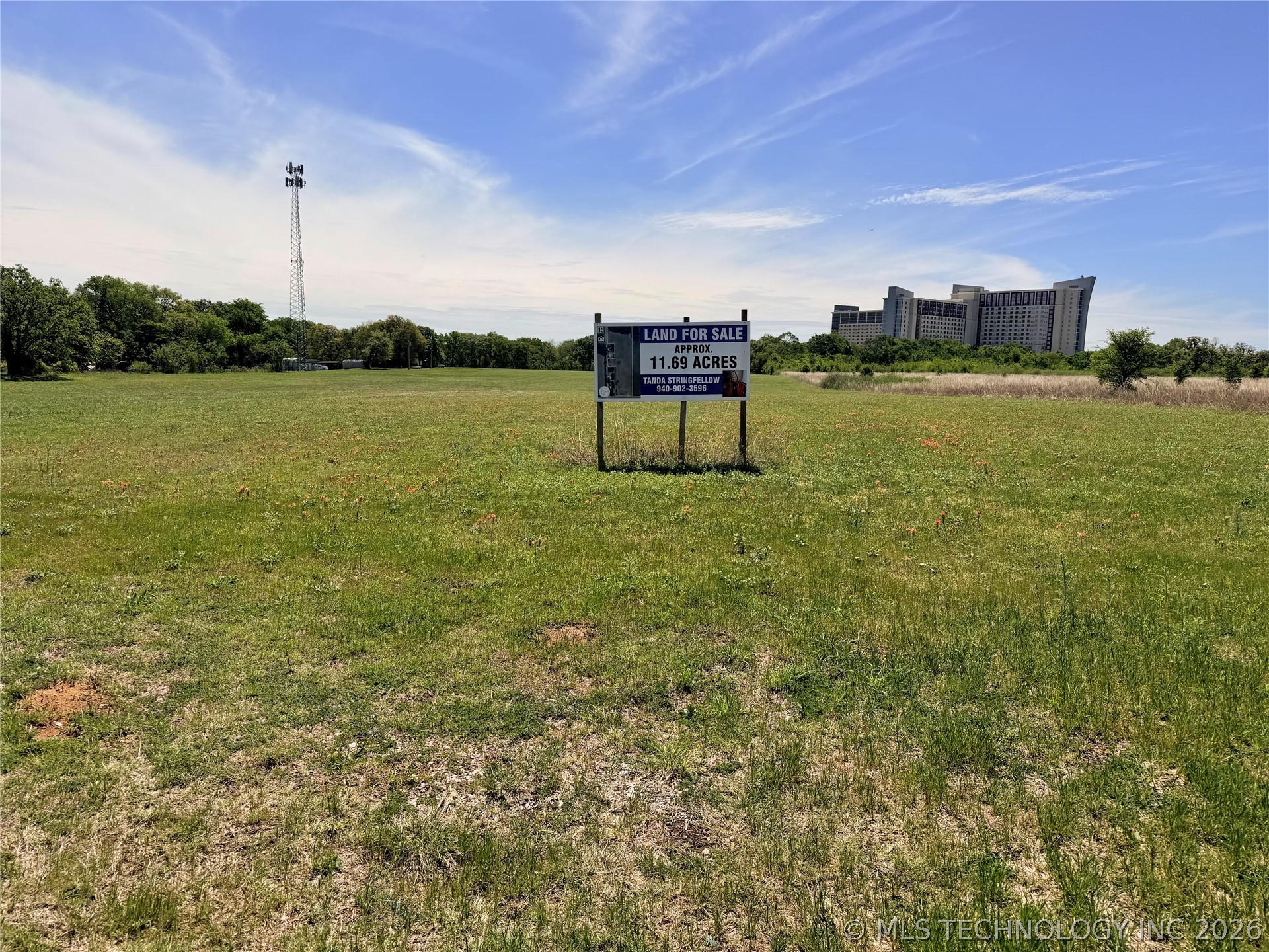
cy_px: 476
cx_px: 634
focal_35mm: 24
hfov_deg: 71.6
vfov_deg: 56.8
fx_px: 880
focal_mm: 6.76
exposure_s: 1/9091
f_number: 1.78
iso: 80
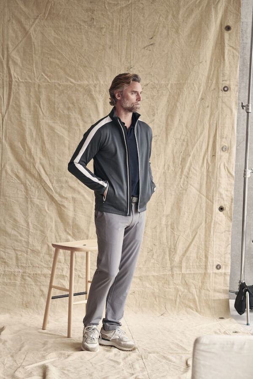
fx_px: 896
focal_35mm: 85
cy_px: 190
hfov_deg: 16.1
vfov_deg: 23.9
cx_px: 126
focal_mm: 85
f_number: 3.5
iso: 500
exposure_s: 1/200
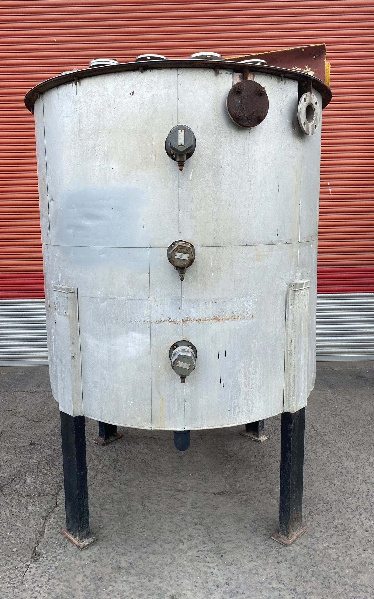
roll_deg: +1.3
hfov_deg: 44.5
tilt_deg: -5.4
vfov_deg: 66.5
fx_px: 457
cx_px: 170
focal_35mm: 28
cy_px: 296
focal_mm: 4.25
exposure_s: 1/965
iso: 32
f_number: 1.8
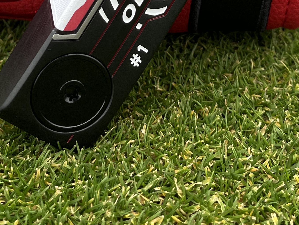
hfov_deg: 24.9
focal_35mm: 78
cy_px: -87
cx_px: 106
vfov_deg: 17.4
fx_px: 674
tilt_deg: -25.7
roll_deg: +0.9
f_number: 1.6
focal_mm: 5.1
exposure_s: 1/121
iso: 50
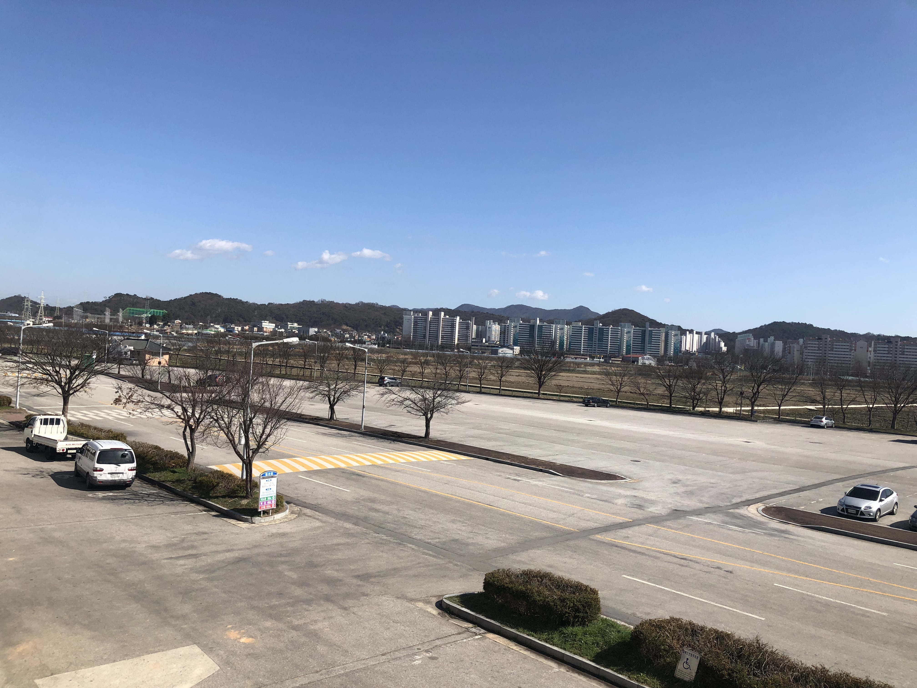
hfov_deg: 61.7
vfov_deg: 48.2
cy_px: 344
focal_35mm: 29
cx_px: 458
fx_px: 768
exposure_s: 1/2667
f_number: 1.8
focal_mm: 3.99
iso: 25
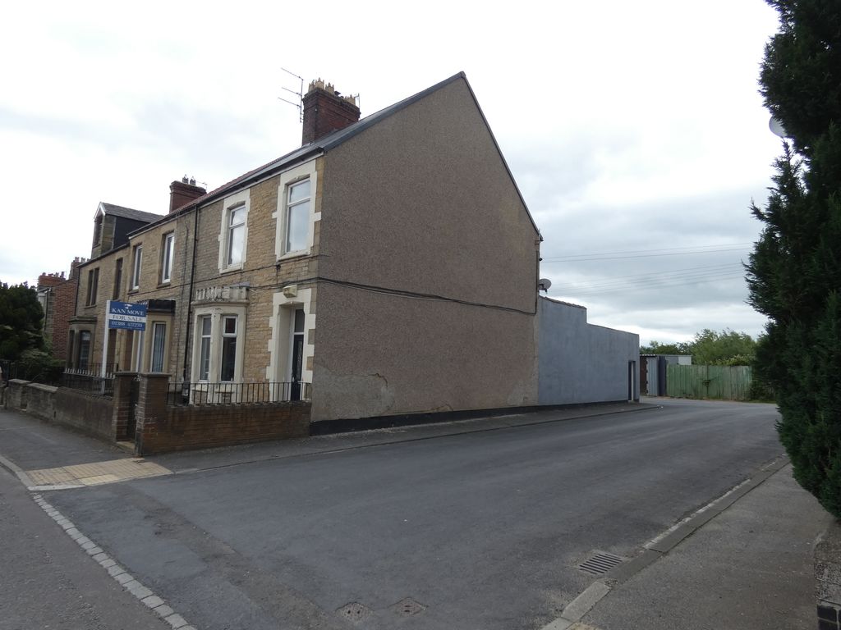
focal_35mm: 20
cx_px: 420
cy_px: 315
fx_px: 486
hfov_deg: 81.7
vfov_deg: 66.0
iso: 80
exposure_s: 1/320
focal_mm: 3.6
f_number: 3.2
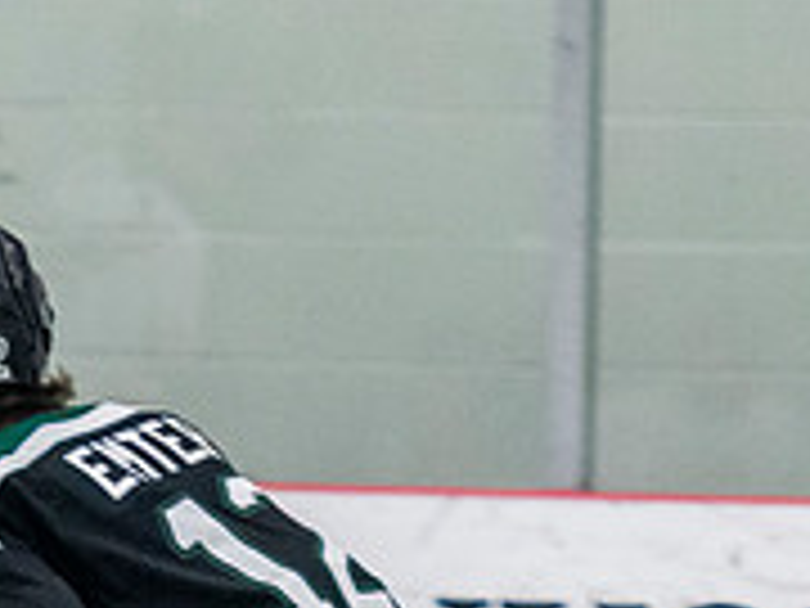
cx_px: -98
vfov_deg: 1.7
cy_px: 866
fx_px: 20498
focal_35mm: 876
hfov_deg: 2.3
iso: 3200
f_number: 3.2
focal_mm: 130
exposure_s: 1/640
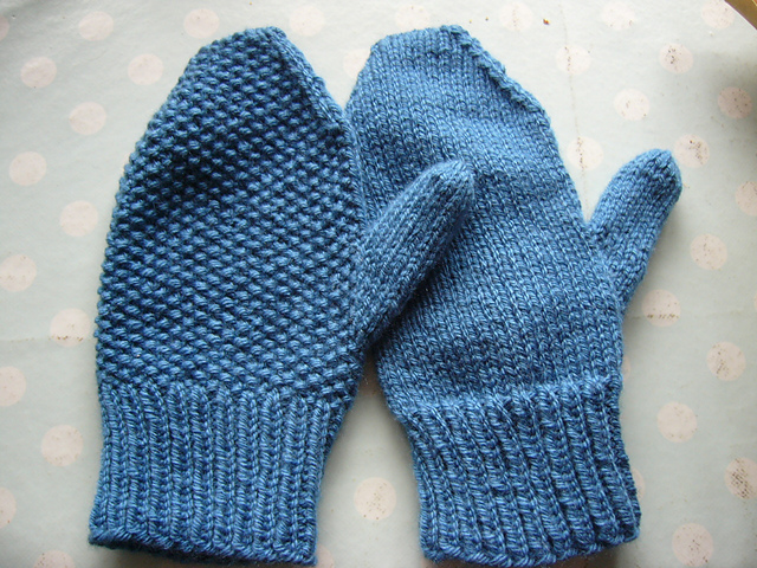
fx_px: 765
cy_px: 284
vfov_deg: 40.7
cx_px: 378
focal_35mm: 35
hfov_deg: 52.6
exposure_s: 1/15
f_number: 2.8
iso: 100
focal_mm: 5.8
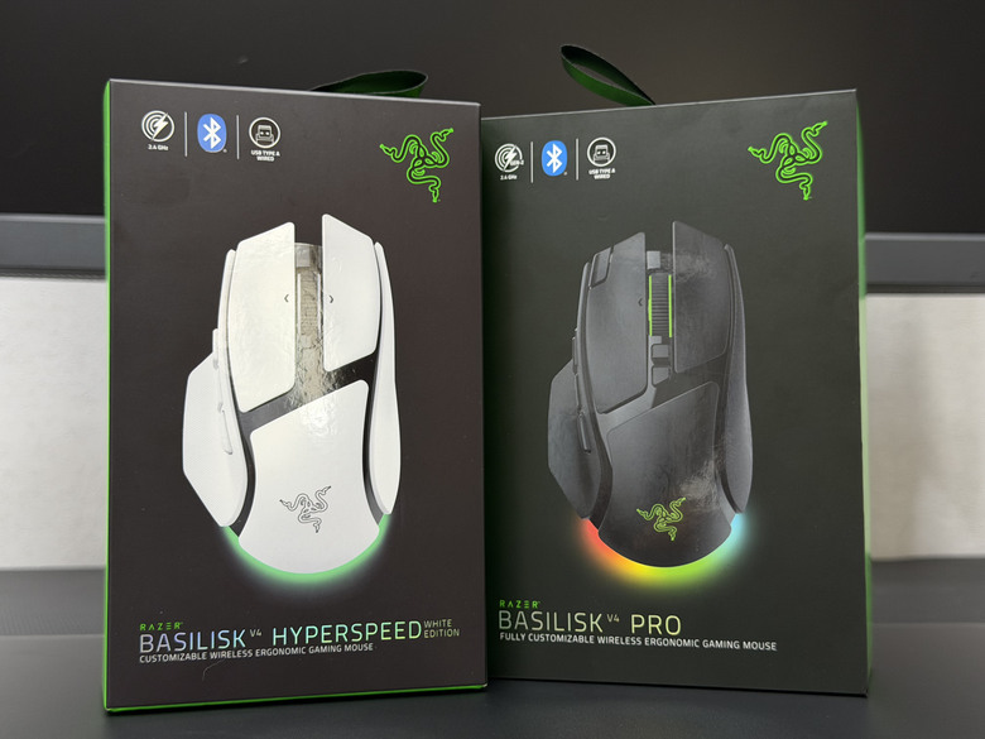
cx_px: 492
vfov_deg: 30.3
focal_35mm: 48
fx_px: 1366
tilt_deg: +2.1
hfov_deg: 39.7
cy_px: 370
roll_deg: +0.7
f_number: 1.78
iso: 160
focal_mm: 6.76
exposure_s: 1/60
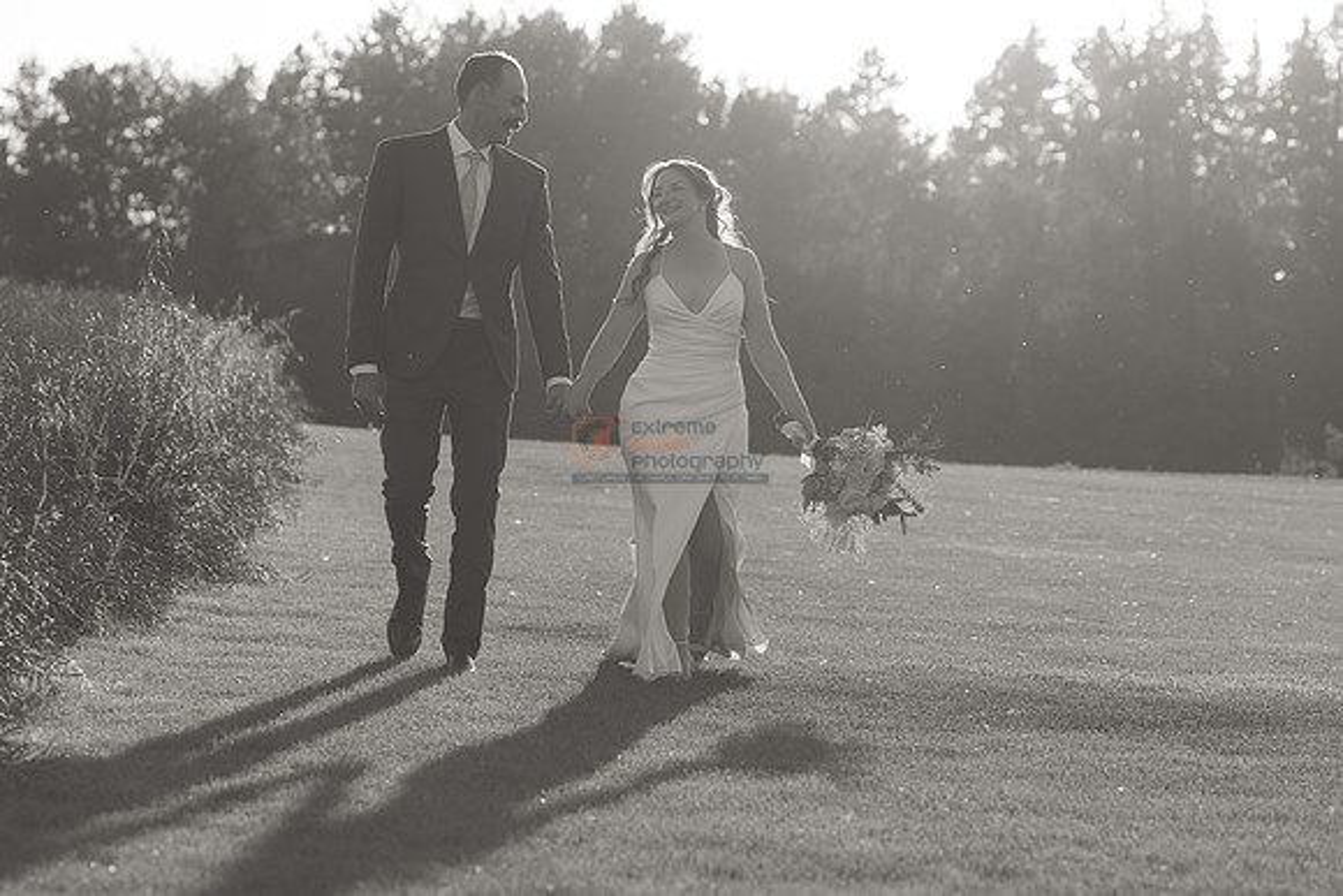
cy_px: 633
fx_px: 6116
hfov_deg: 12.5
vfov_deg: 8.4
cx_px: 687
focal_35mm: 164
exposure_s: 1/400
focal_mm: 113
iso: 125
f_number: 5
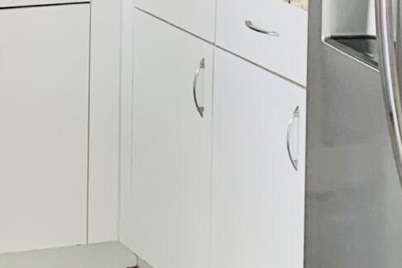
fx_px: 1876
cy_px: -97
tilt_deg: -10.1
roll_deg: +0.7
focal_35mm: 168
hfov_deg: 11.8
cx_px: -171
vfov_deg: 8.1
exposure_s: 1/121
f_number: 1.8
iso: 80
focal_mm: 4.25
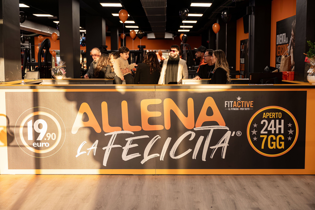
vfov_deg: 28.1
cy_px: 105
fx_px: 420
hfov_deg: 41.1
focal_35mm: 48
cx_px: 158
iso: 250
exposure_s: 1/320
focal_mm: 48
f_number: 2.8
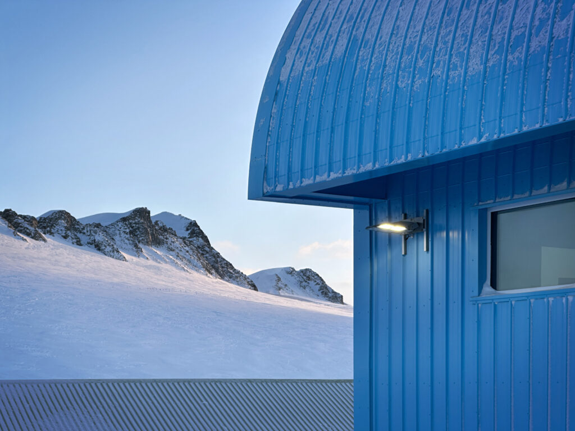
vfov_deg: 19.1
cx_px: 288
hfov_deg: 25.3
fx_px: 1279
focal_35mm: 77
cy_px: 216
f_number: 2.8
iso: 32
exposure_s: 1/248
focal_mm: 9
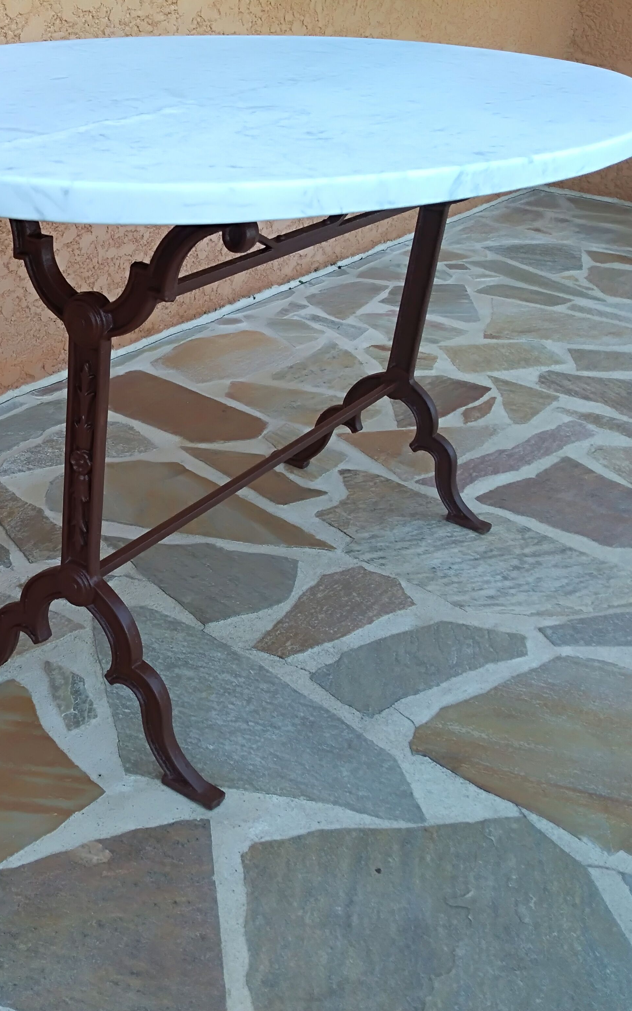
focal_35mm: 37
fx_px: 1020
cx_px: 144
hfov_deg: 33.6
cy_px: 508
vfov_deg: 52.7
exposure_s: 1/120
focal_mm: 3.54
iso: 153
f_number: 2
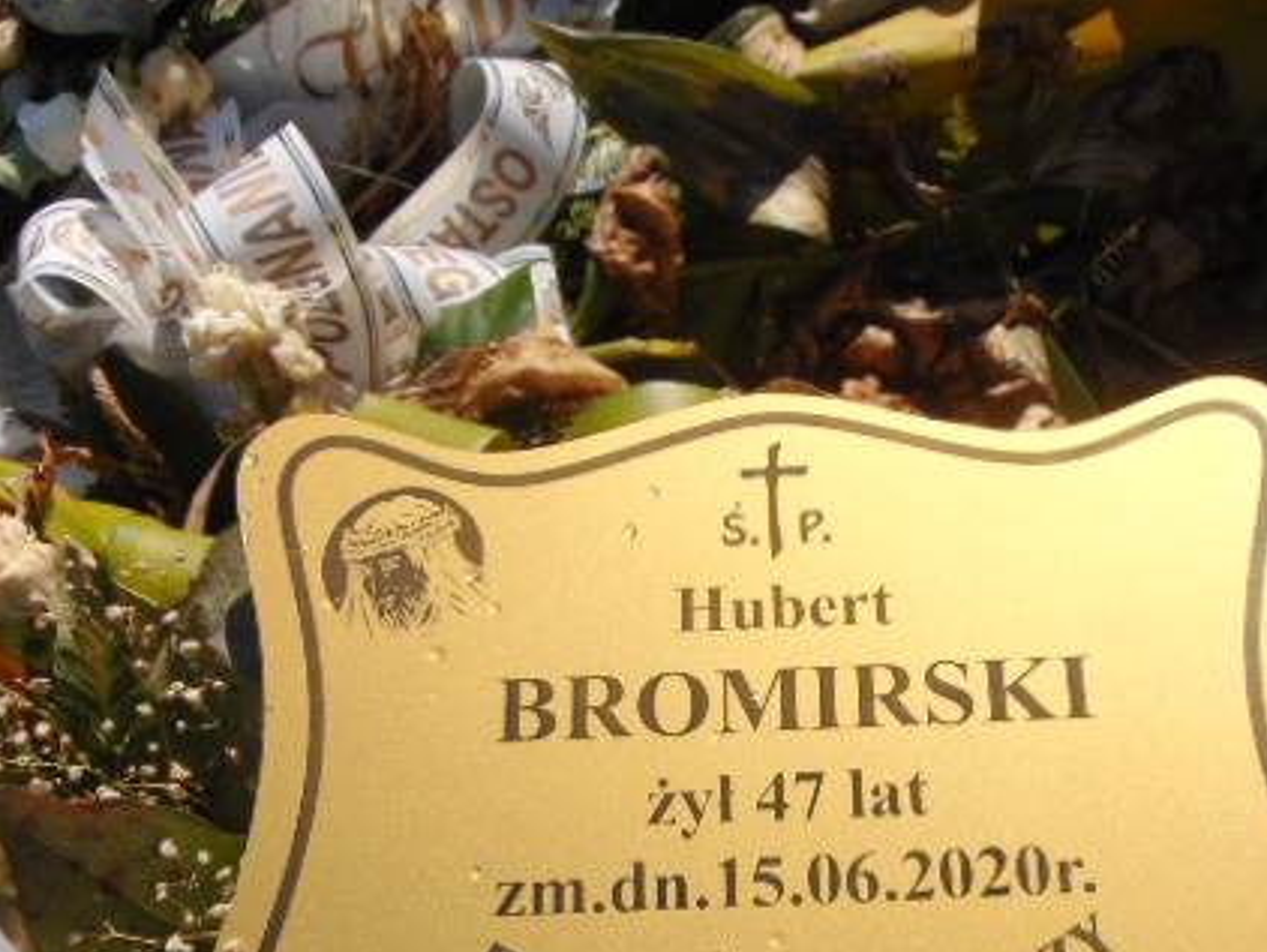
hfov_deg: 38.0
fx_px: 1831
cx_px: 766
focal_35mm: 50
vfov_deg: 28.8
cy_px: 694
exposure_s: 1/400
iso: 80
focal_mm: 5.8
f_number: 8.2
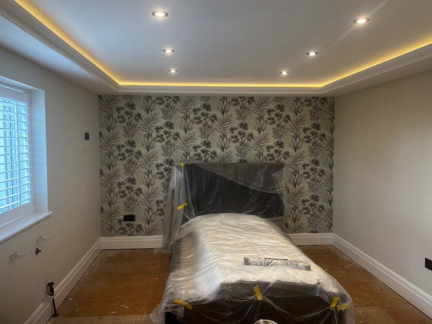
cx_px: 216
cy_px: 162
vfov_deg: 53.1
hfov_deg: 67.3
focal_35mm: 26
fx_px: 324
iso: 100
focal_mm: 5.1
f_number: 1.6
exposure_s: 1/121
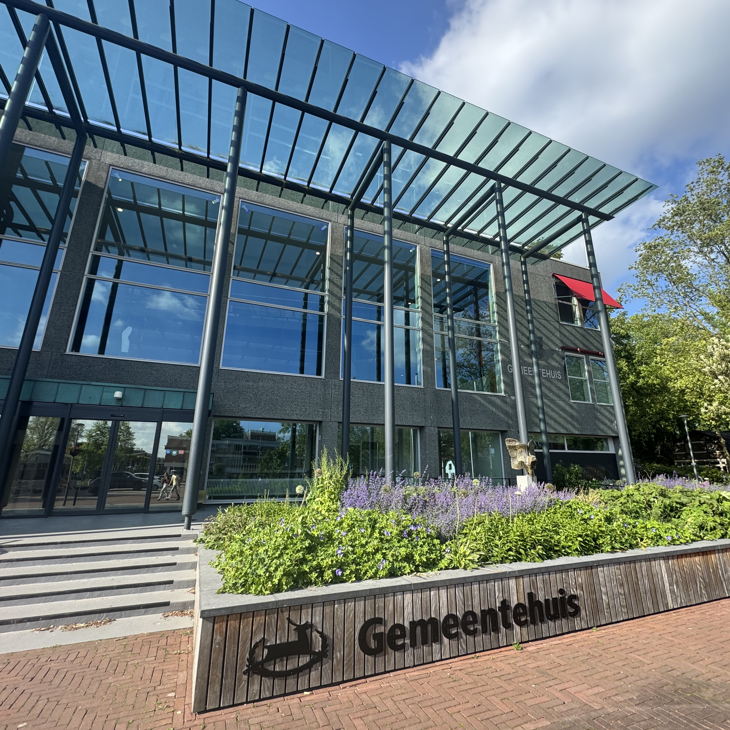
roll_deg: +1.1
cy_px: 355
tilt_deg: +16.4
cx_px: 385
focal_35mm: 17
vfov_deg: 83.9
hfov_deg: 83.9
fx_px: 406
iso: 40
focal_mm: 2.22
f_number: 2.2
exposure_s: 1/529
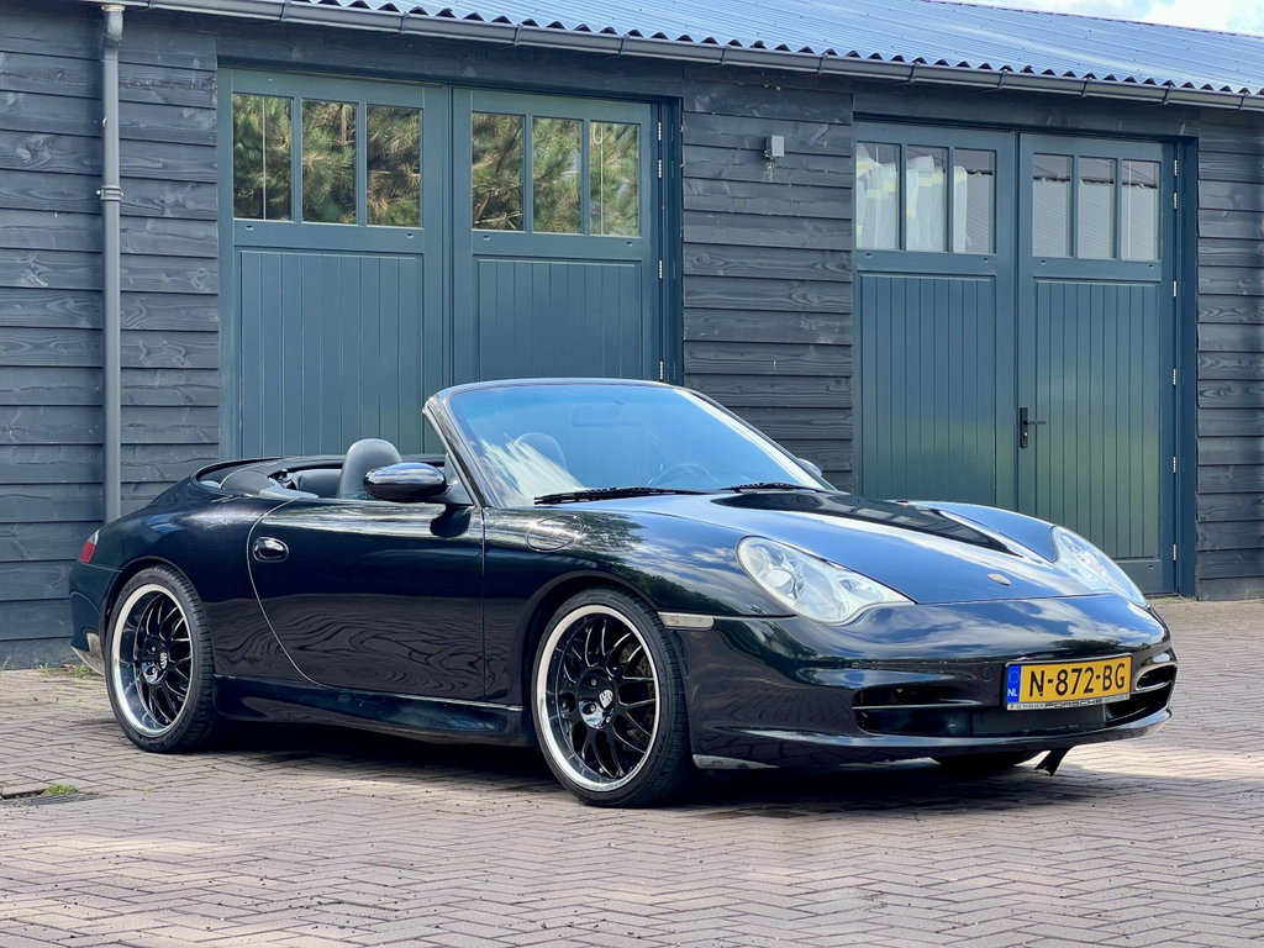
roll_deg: +1.9
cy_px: 474
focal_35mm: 77
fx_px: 2812
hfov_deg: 25.3
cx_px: 632
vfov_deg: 19.1
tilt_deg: -0.4
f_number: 2.8
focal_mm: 9
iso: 32
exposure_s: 1/135
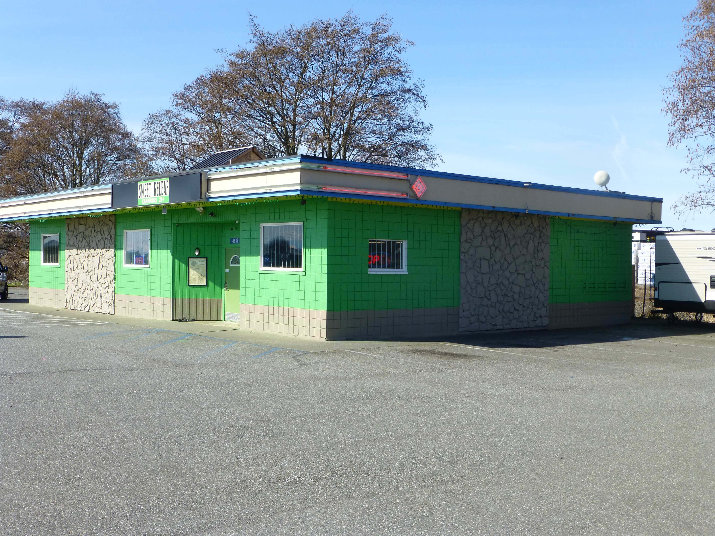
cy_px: 268
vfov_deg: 32.9
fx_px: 909
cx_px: 358
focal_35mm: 44
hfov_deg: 42.9
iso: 100
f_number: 4.1
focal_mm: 7.9
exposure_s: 1/800
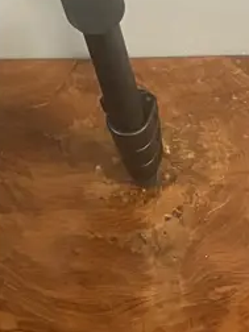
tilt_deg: -38.1
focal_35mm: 114
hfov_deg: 12.6
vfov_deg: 16.9
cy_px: 12
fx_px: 1093
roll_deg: -1.4
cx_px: -75
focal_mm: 3.99
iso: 320
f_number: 1.8
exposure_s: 1/33
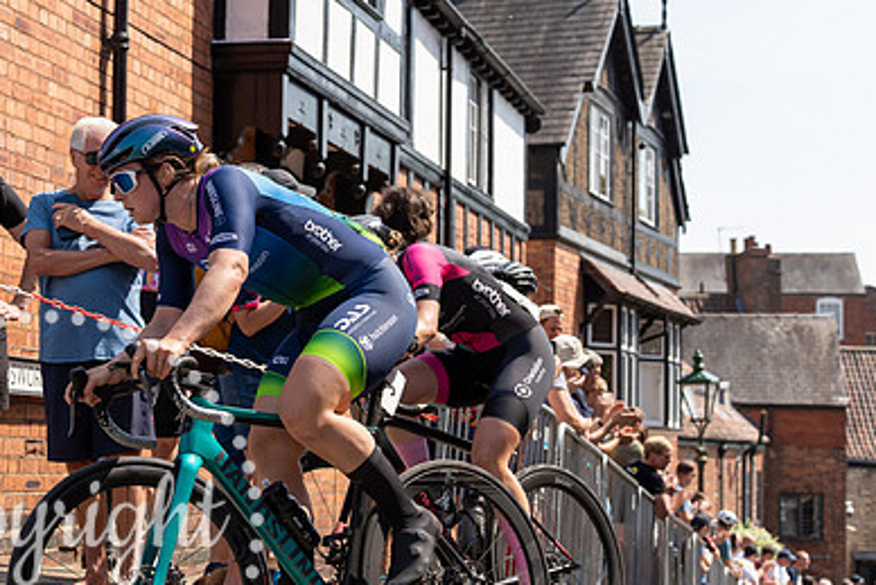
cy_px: 318
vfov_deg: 18.0
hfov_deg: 26.4
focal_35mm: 76
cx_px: 243
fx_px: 1850
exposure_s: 1/2500
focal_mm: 38
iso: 160
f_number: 3.5
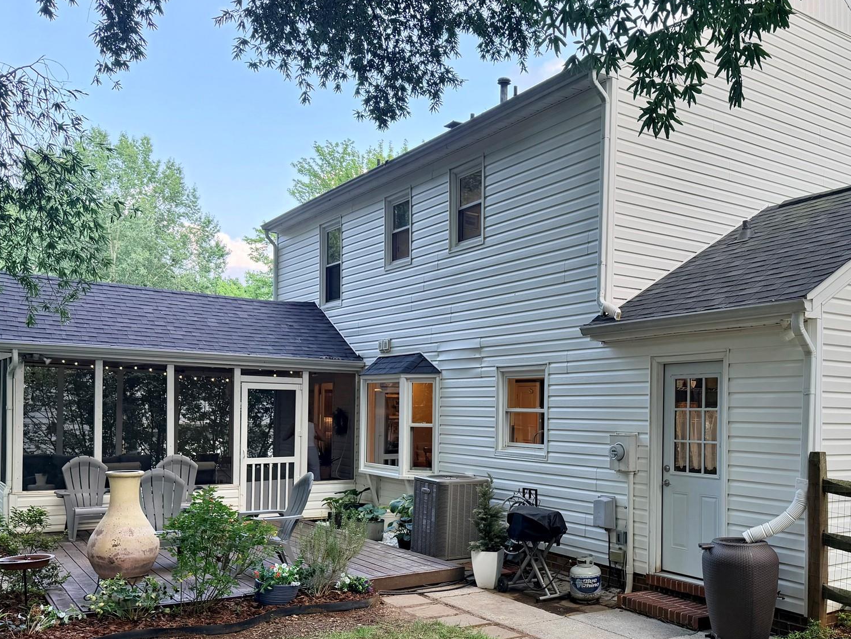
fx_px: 811
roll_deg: -0.9
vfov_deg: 42.6
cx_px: 524
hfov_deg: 54.8
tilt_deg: +0.8
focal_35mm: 33
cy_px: 406
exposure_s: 1/192
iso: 80
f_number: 1.78
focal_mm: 6.76
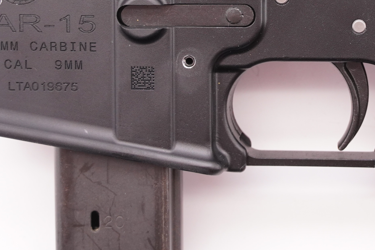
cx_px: 288
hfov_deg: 15.3
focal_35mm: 133
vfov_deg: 10.2
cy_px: -28
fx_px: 1387
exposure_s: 1/125
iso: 1000
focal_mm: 39
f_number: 5.6
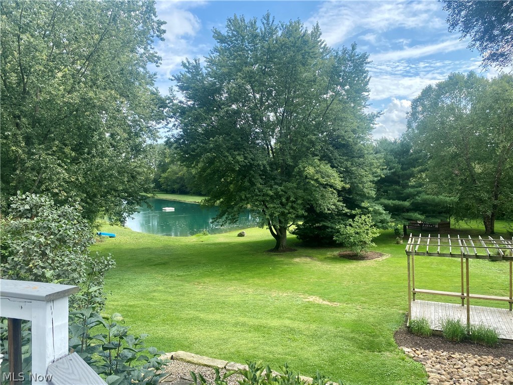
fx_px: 385
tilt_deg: -2.2
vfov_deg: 53.1
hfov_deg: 67.3
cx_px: 256
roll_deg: +1.1
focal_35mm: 26
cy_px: 192
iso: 32
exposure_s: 1/810
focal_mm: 4.25
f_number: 1.8
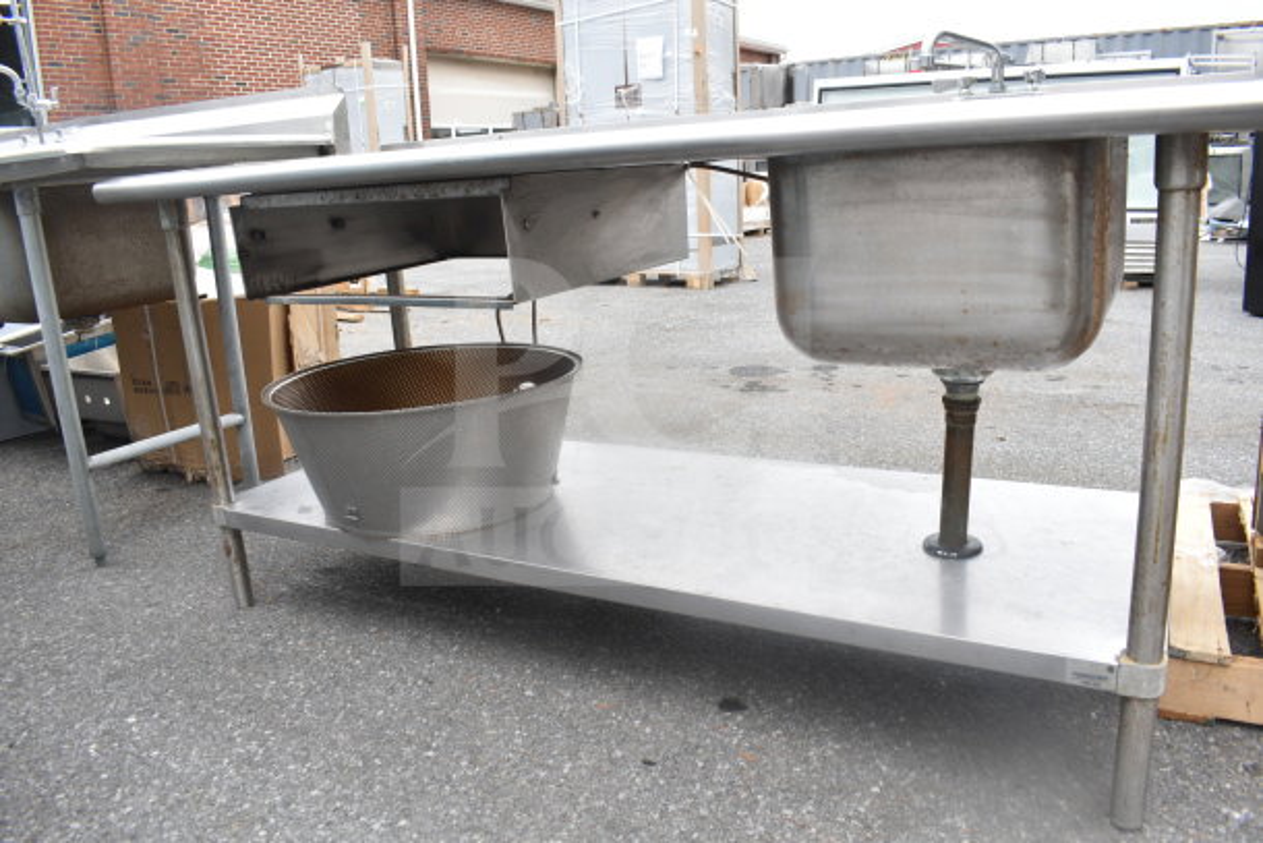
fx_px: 947
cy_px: 422
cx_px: 632
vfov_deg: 48.0
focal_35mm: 27
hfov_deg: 67.4
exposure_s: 1/100
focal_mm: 18
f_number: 5
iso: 200
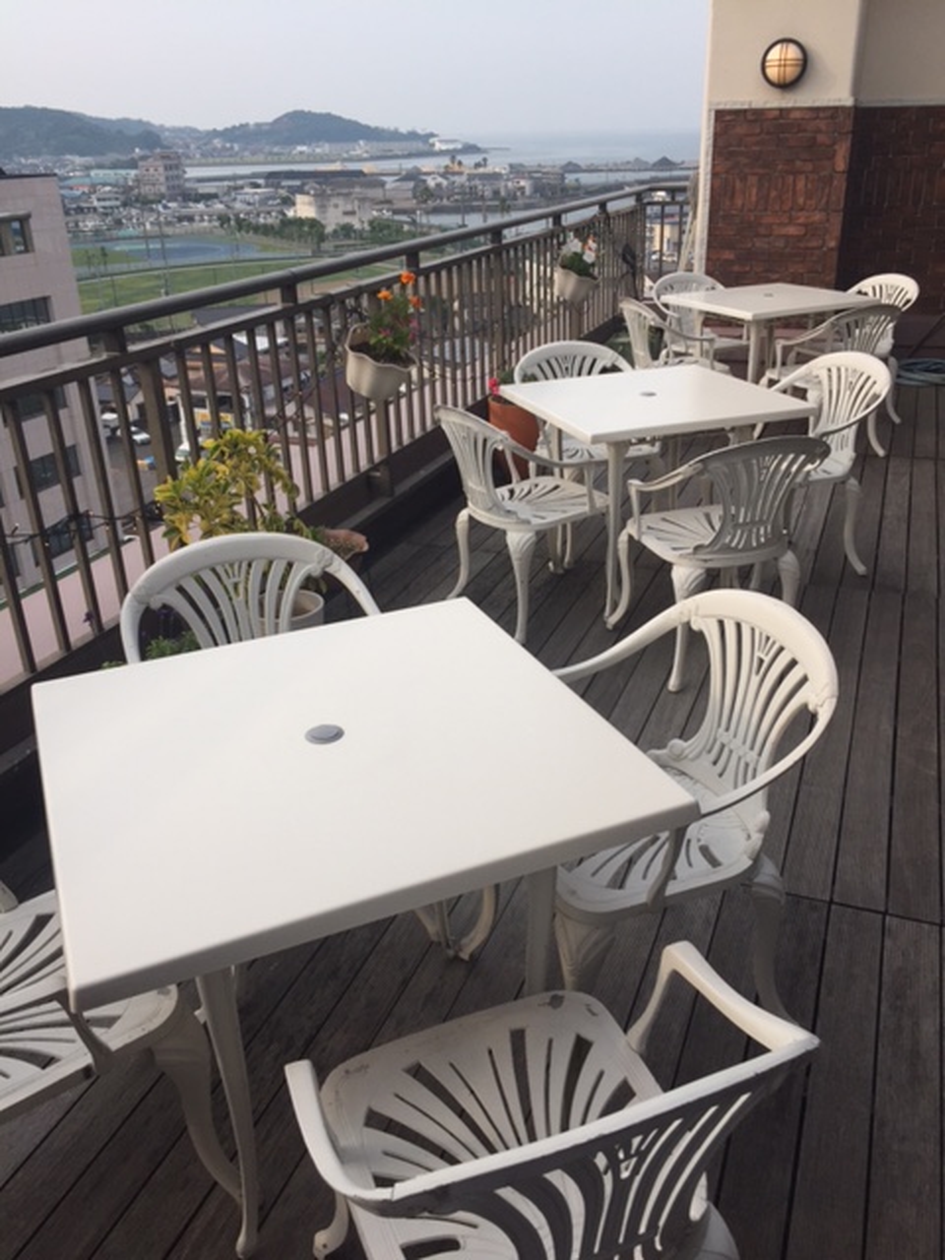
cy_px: 630
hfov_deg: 48.2
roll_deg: +0.9
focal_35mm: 29
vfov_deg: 61.7
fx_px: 1056
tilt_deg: -23.3
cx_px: 472
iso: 32
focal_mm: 4.15
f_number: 2.2
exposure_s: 1/989
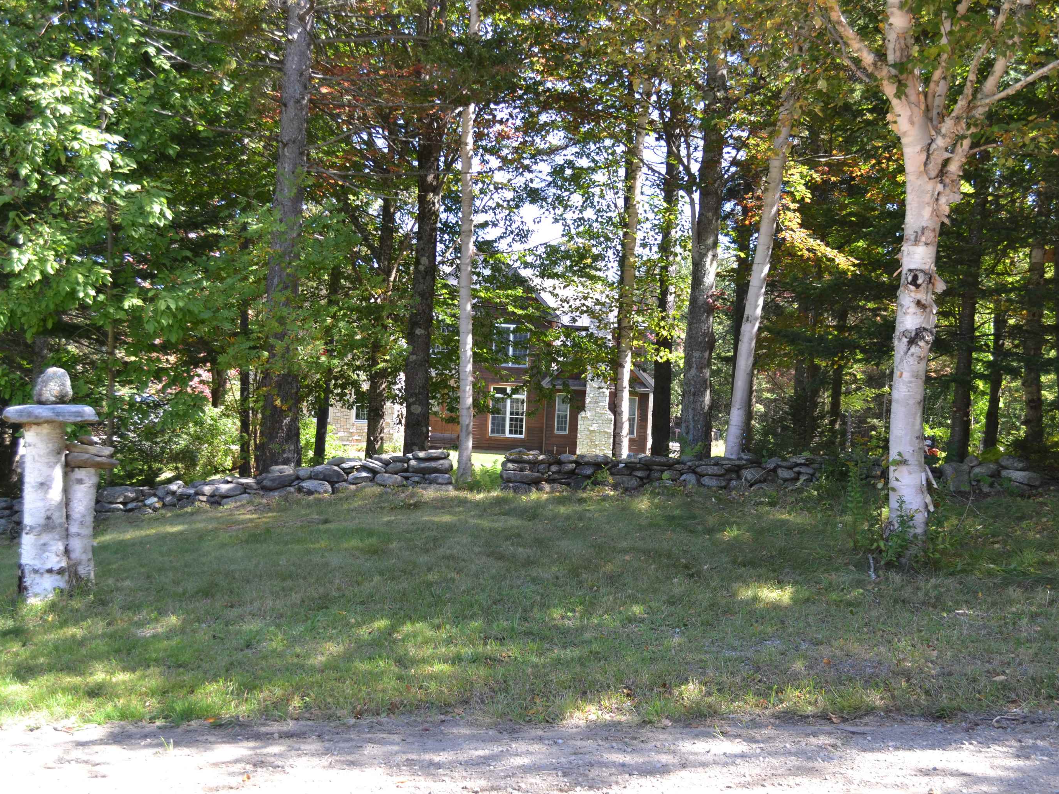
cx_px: 532
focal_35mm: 39
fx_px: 1193
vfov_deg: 36.8
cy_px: 397
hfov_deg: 47.9
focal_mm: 24
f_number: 5.6
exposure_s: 1/125
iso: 280
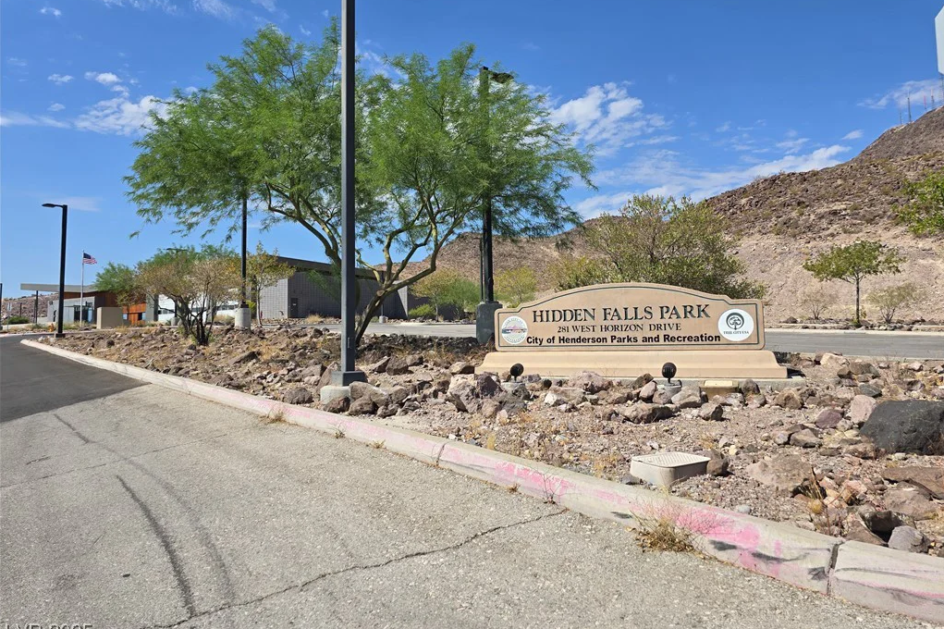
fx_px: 629
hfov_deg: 73.8
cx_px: 472
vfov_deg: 53.1
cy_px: 297
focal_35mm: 24
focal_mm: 6.3
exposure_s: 1/1176
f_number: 1.7
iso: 12
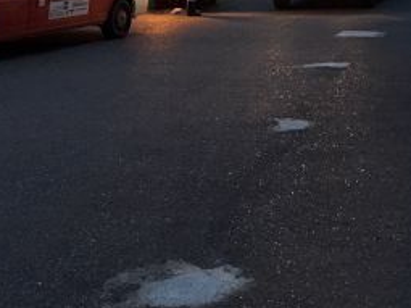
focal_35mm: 74
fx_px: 878
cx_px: 327
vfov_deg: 18.8
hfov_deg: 25.9
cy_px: -60
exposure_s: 1/20
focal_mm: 4.15
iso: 200
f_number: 2.2
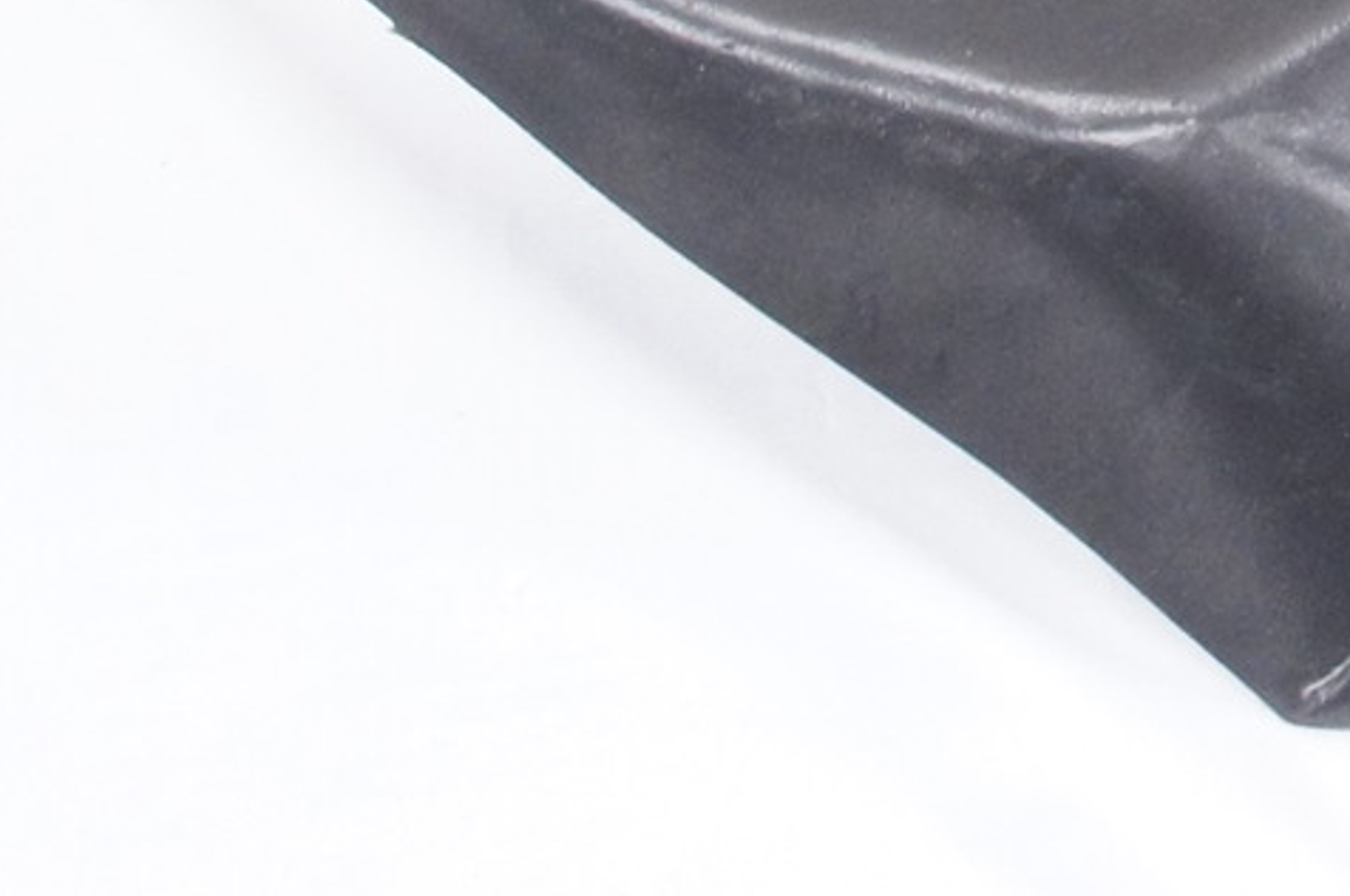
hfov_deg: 10.5
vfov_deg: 7.2
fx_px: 6756
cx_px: 2638
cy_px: -1177
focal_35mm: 180
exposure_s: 1/10
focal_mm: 25
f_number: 11
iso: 1600
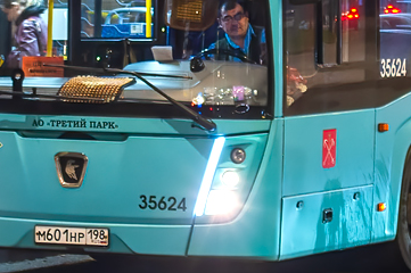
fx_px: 2372
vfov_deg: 6.6
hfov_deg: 9.9
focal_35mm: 208
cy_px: -42
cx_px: 286
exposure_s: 1/25
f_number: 3.5
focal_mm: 50
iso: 800
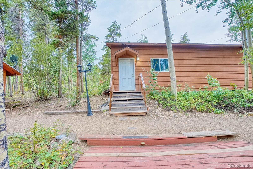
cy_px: 84
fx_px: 105
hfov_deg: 100.4
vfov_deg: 77.3
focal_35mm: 15
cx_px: 126
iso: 1600
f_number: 10
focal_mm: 10
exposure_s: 1/25
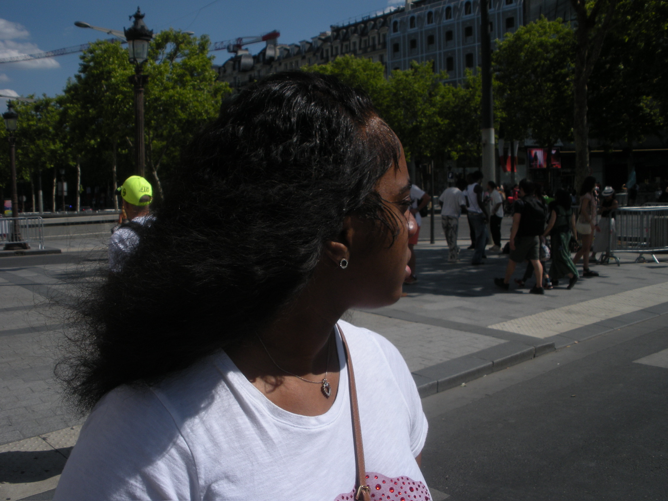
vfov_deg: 39.7
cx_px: 334
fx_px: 695
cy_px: 250
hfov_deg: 51.4
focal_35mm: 36
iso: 64
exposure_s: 1/737
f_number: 5.6
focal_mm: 6.3
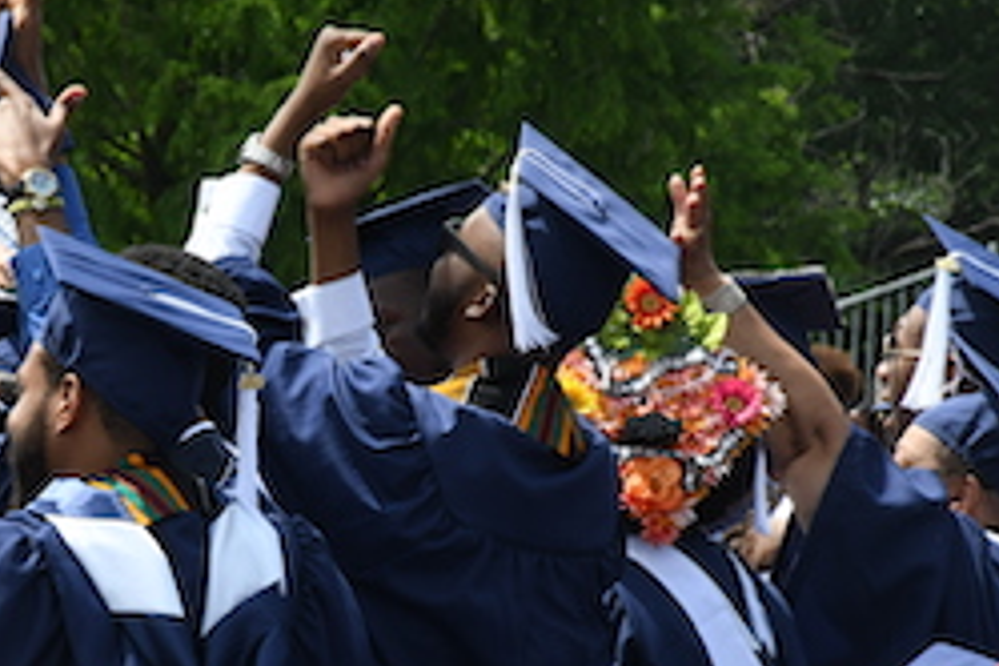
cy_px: 459
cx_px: 257
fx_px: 11682
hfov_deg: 4.9
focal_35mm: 421
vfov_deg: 3.3
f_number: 18
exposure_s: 1/250
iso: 500
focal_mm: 140
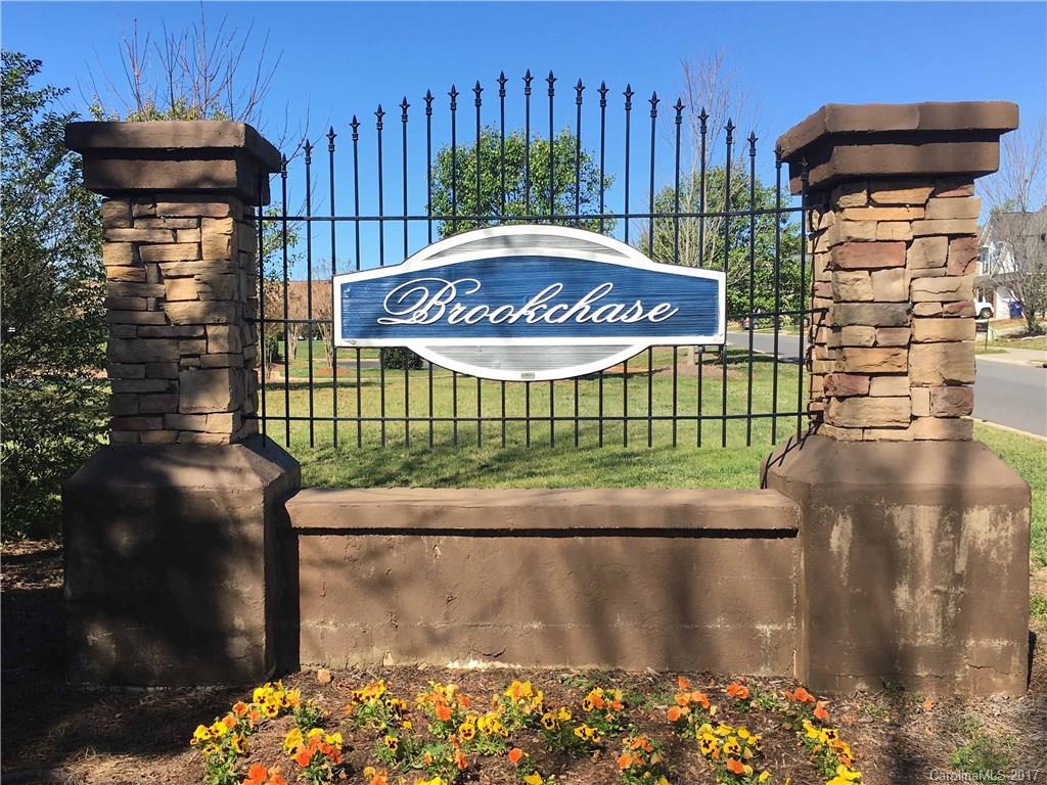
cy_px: 392
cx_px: 524
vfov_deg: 48.2
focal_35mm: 29
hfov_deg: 61.7
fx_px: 877
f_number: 2.2
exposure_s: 1/1099
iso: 25
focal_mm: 4.15
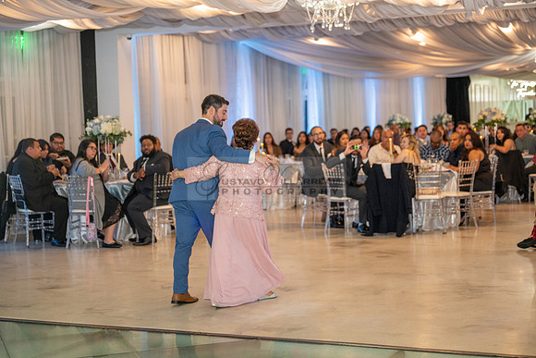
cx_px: 268
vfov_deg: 20.6
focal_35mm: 66
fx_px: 983
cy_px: 179
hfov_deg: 30.5
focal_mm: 66
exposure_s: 1/160
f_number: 2.8
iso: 1000
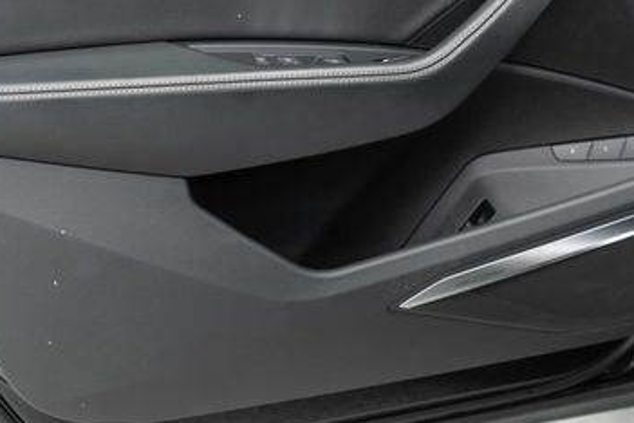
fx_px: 898
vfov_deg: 26.1
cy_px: 91
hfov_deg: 38.9
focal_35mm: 51
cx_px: 294
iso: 640
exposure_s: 1/40
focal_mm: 28
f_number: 3.2
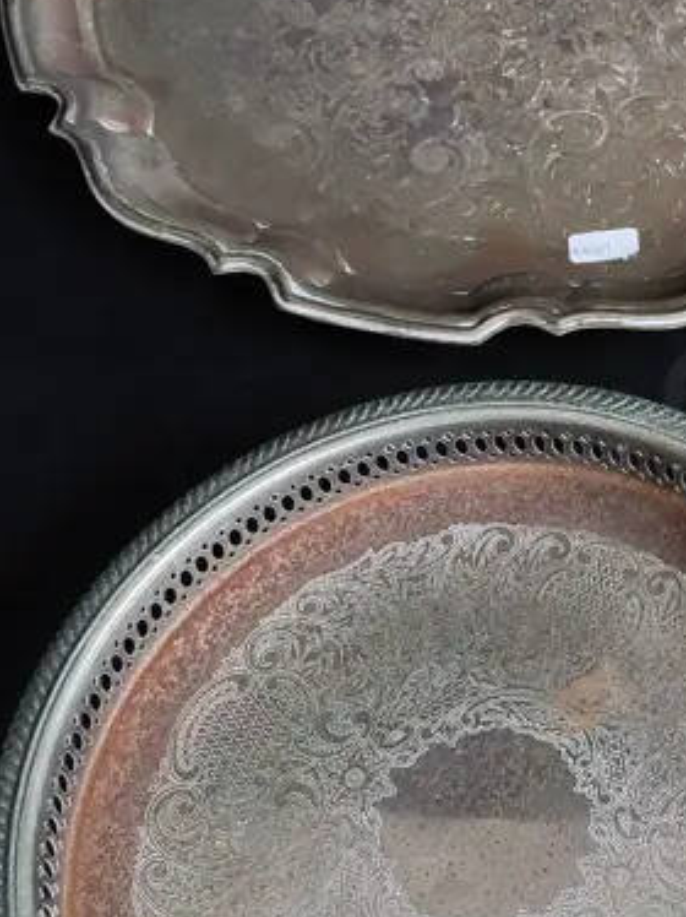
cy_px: 297
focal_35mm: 74
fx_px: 1958
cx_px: 782
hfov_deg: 19.0
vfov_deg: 26.2
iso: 100
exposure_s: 1/120
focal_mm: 2.87
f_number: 2
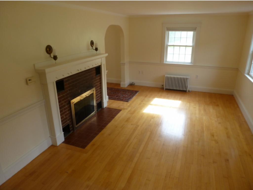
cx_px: 126
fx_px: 175
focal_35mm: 24
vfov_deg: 56.9
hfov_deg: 71.6
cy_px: 95
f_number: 3.3
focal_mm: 4.3
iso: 160
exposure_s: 1/60
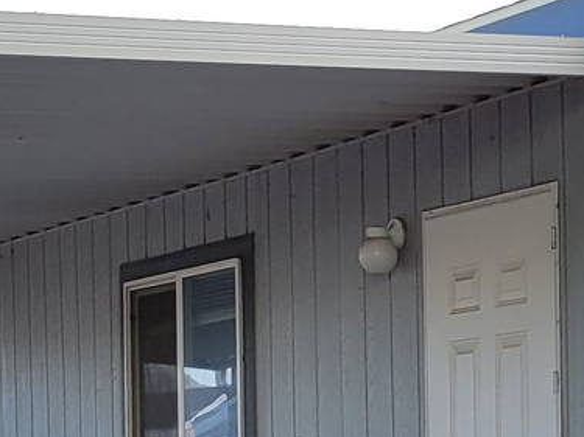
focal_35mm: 142
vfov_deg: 10.2
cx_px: 719
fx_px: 2395
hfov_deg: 13.5
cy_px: 619
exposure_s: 1/466
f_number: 1.8
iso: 40
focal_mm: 5.4
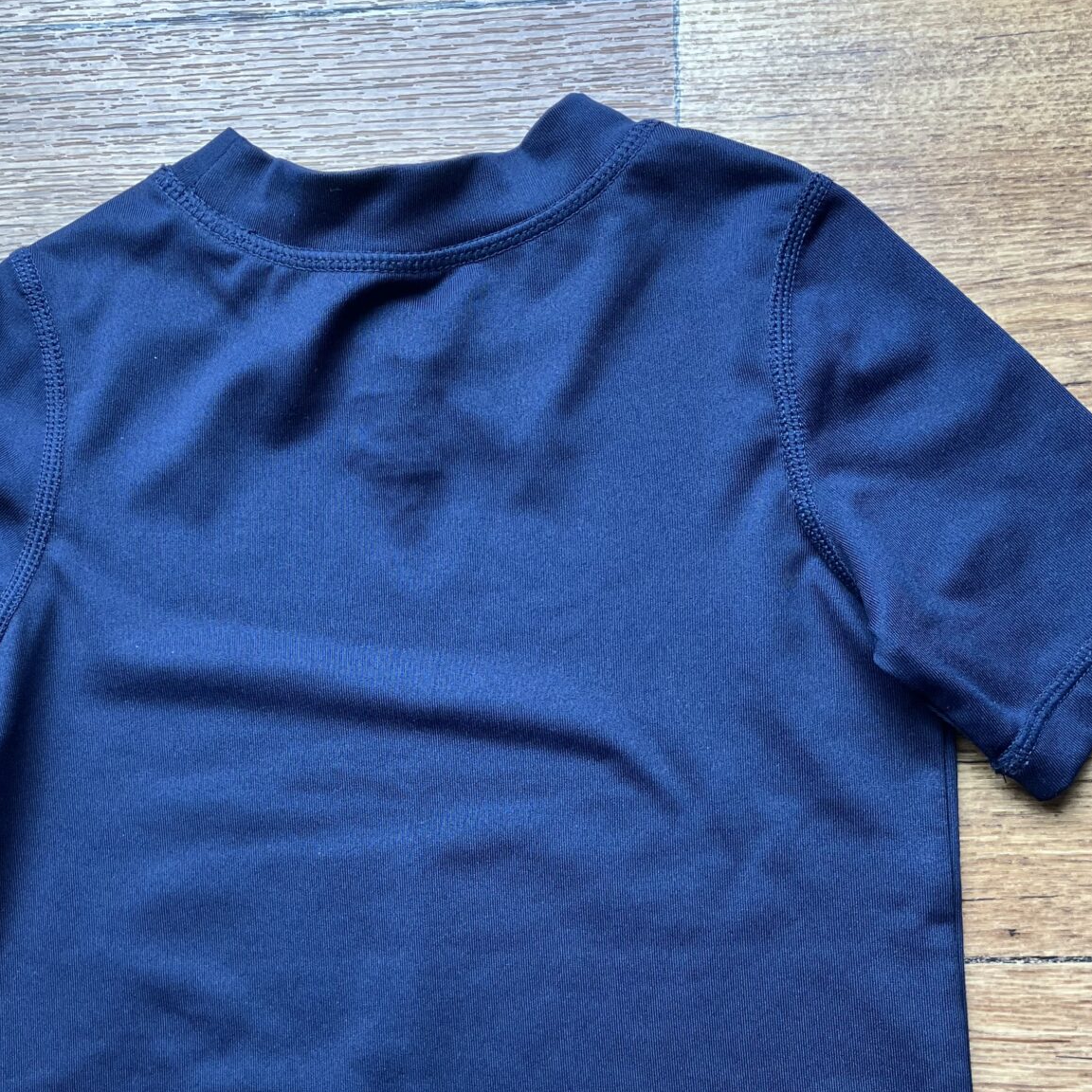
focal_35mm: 44
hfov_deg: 38.2
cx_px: 424
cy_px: 798
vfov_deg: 37.5
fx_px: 1570
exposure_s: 1/115
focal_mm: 3.99
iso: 80
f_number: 1.8
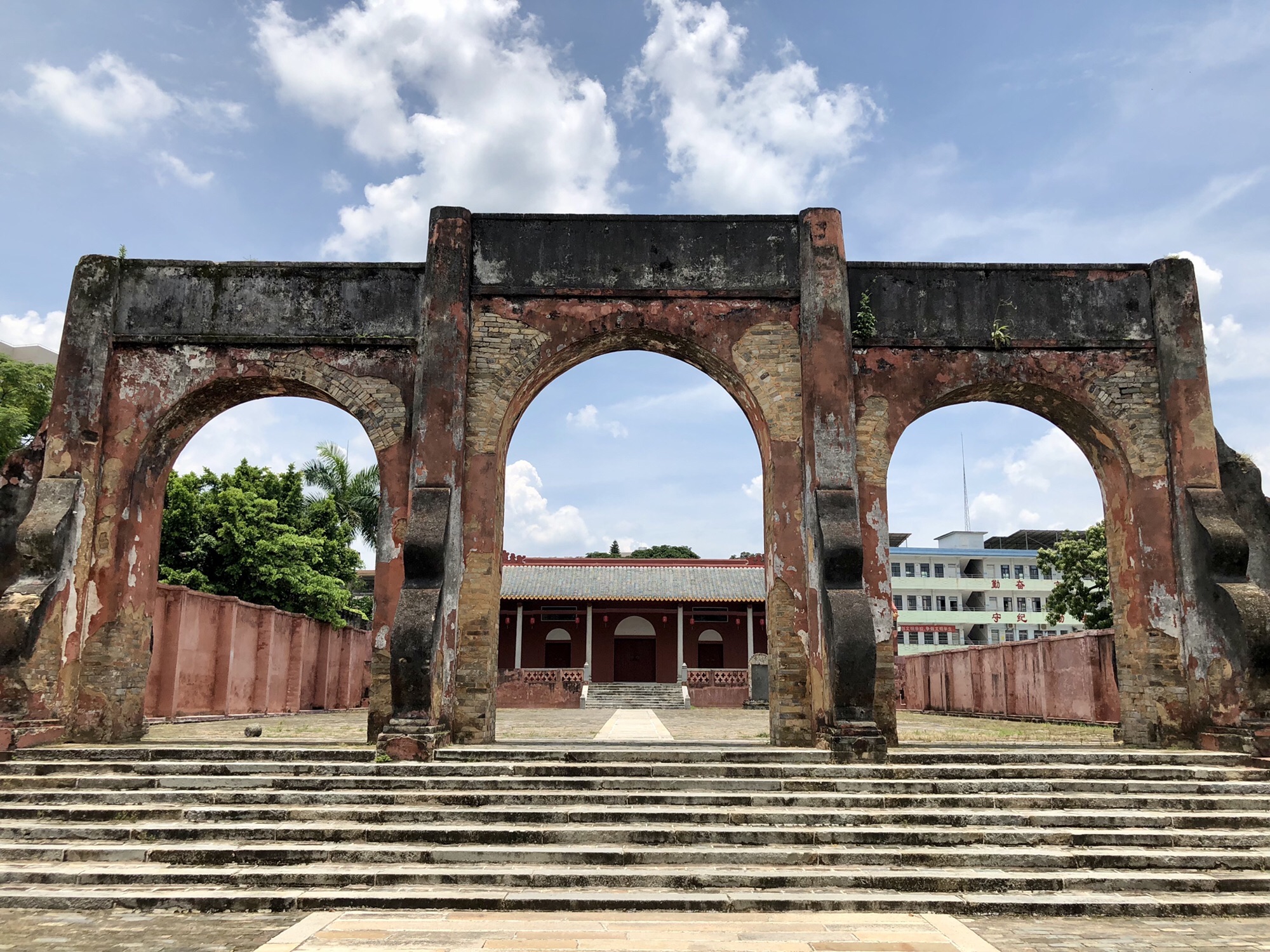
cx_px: 635
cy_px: 476
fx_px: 1027
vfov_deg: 49.7
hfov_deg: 63.4
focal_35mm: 28
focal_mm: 4
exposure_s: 1/2825
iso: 25
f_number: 1.8
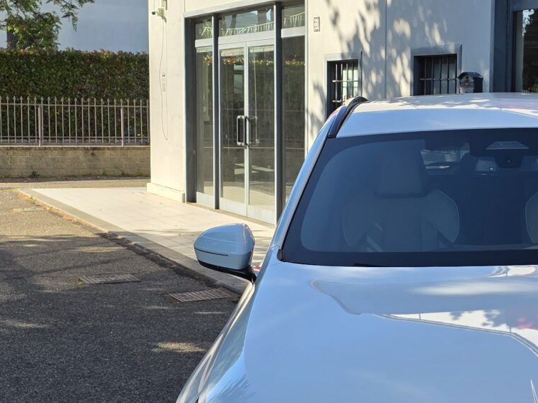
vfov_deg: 18.9
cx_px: 517
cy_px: 242
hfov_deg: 24.1
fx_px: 1212
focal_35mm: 78
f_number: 1.7
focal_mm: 6.3
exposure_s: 1/1546
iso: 40
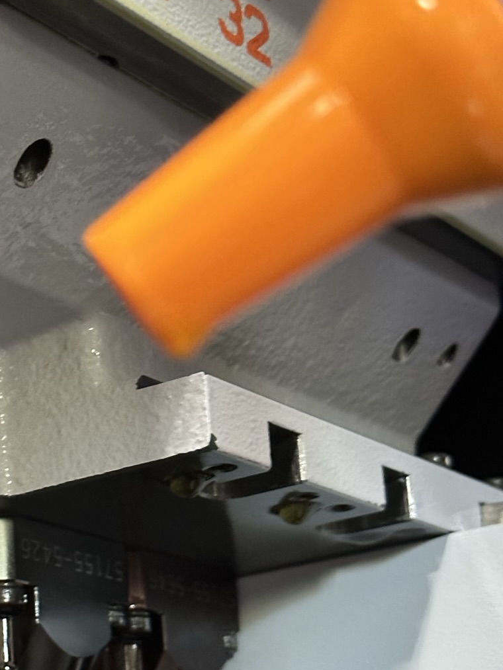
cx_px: 16
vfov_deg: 20.0
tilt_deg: +14.4
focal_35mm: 97
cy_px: 519
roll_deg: +2.2
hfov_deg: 15.0
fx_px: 1879
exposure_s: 1/24
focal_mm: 6.86
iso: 640
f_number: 1.78
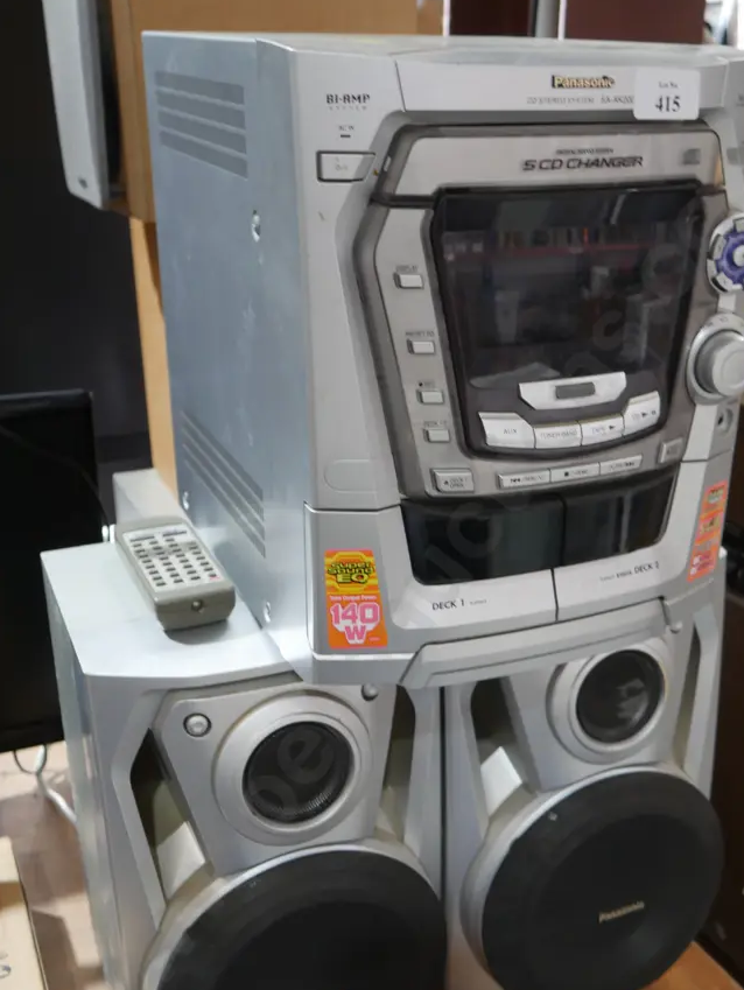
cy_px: 569
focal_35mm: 41
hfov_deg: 35.1
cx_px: 444
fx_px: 1173
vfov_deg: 45.6
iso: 640
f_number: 4
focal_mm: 17
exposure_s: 1/60
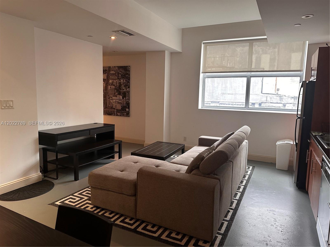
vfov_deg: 56.8
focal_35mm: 24
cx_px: 165
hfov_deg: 71.6
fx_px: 229
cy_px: 124
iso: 320
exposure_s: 1/60
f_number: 1.78
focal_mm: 6.86
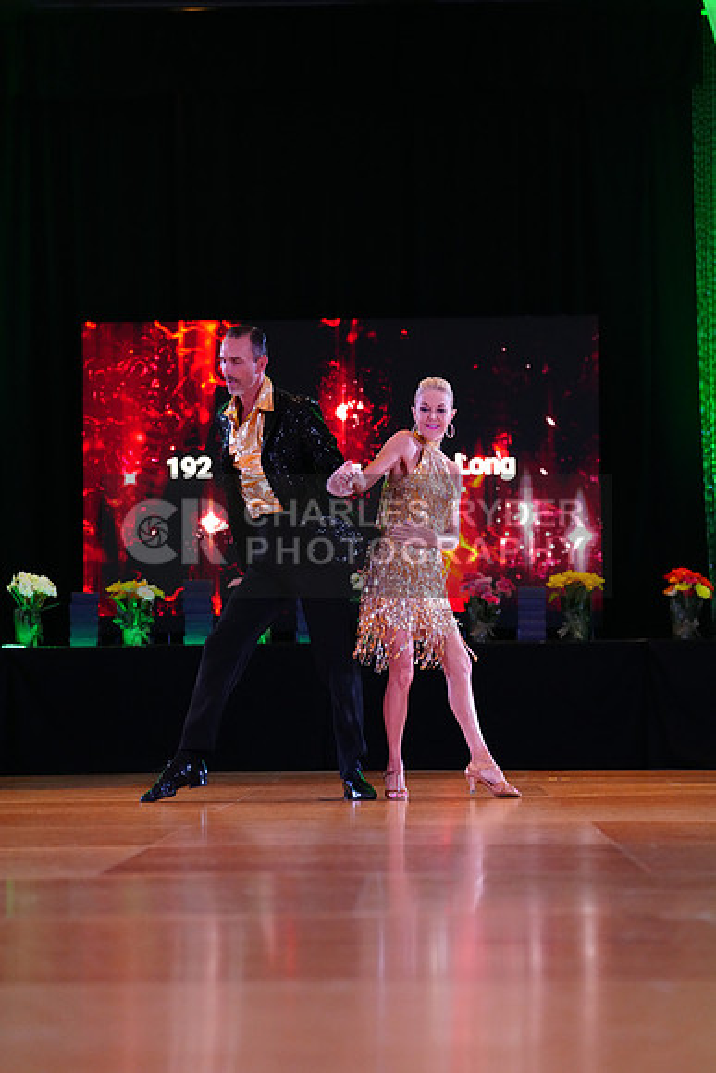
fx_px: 2743
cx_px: 358
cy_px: 536
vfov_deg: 22.1
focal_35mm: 92
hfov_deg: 14.9
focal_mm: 92
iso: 6400
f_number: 2.8
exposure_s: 1/400
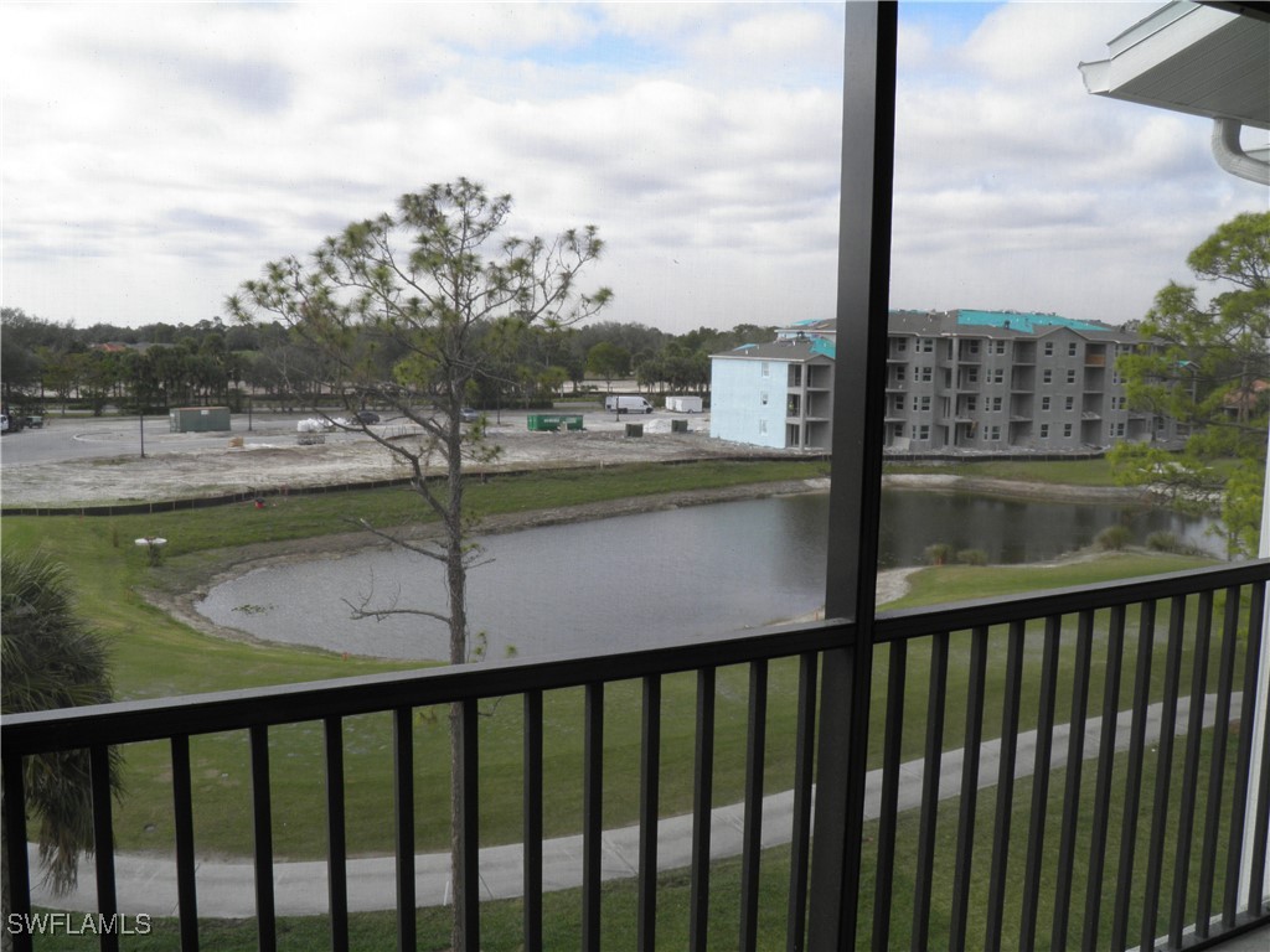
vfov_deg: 46.8
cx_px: 635
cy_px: 476
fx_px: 1101
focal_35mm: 30
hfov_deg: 60.0
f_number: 5.9
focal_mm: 5.5
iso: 50
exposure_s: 1/125
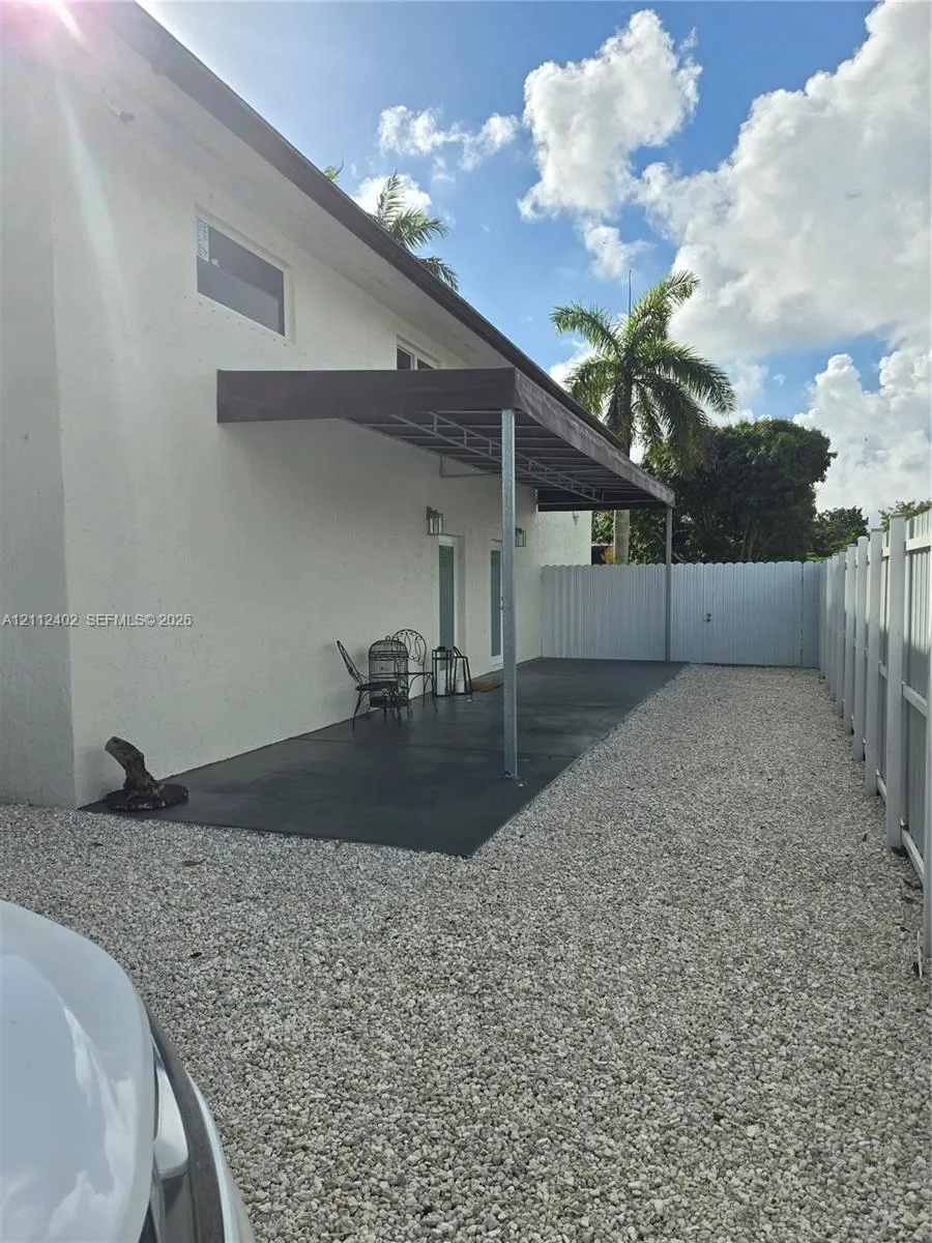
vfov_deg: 73.9
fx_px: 826
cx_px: 466
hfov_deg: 58.9
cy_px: 622
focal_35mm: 23
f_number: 1.8
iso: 25
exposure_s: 1/3255
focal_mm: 5.4
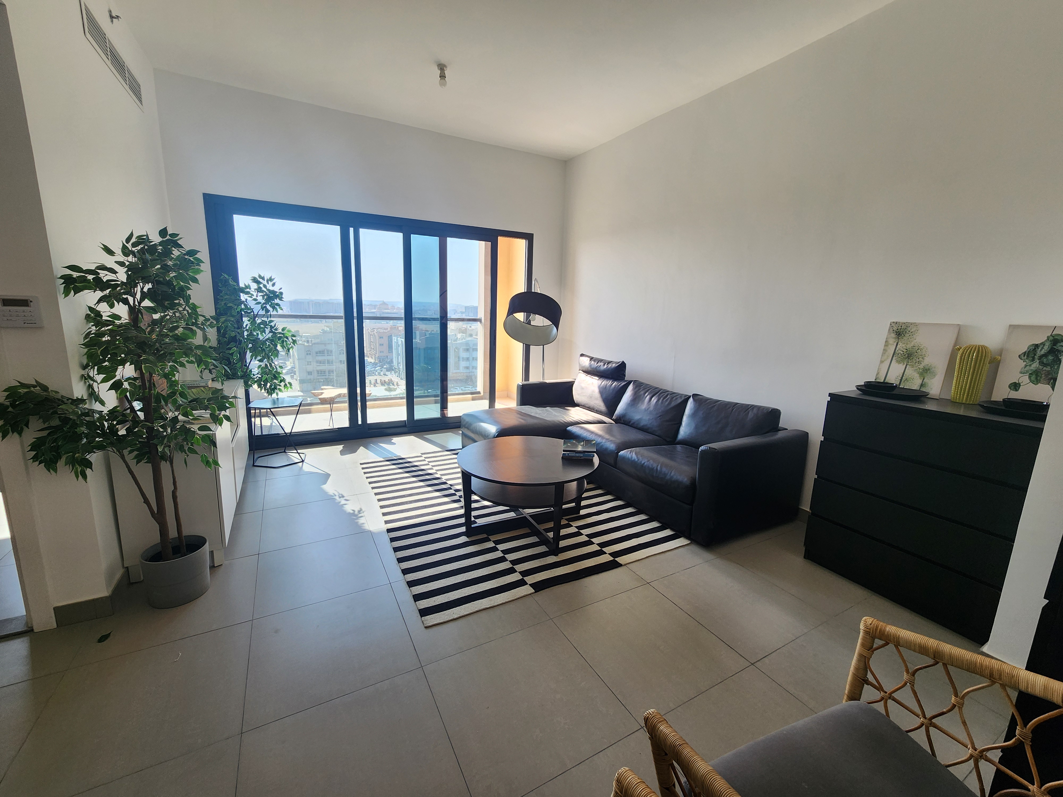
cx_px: 532
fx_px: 399
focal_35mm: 13
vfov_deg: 89.9
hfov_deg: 106.2
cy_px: 398
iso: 50
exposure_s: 1/127
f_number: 2.2
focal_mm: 2.2
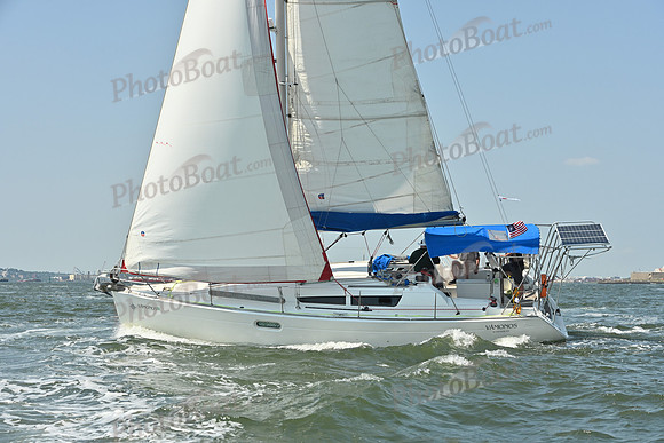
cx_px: 332
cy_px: 222
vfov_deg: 19.5
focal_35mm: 70
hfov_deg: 28.8
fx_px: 1291
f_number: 8
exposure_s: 1/1250
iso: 320
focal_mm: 70
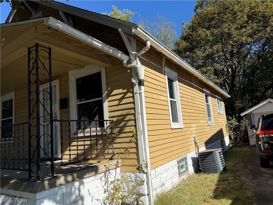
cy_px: 102
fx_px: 189
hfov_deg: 71.6
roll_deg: +6.3
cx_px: 136
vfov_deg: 56.8
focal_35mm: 24
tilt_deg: +10.0
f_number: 1.78
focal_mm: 6.76
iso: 80
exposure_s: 1/5319
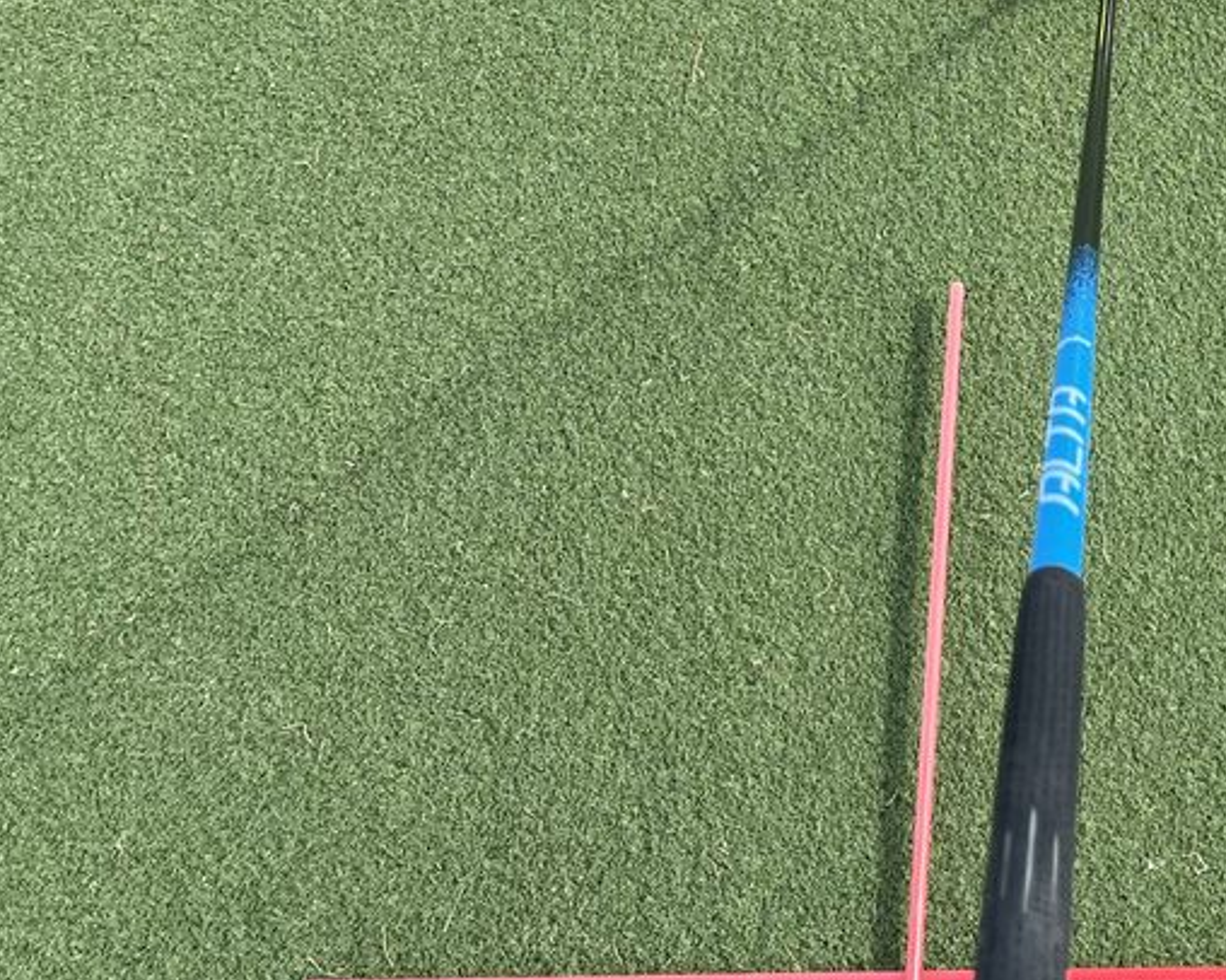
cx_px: 1289
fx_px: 2321
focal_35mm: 64
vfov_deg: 22.7
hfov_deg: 27.5
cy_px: -46
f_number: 1.6
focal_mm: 5.1
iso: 50
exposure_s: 1/684
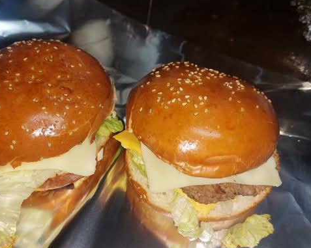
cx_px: 140
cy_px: 137
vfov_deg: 48.4
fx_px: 276
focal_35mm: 30
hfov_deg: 58.7
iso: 50
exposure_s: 1/120
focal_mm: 5.23
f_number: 1.8
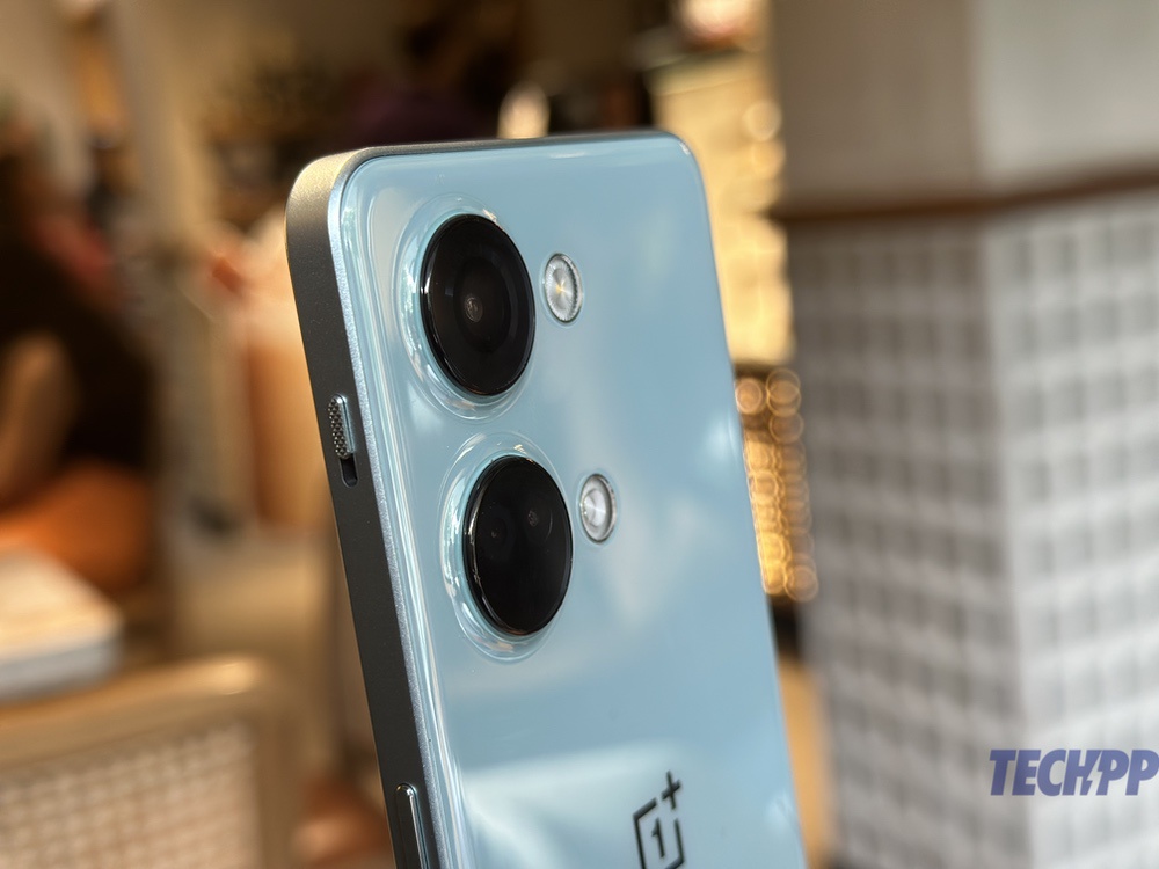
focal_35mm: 48
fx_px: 1607
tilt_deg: -9.2
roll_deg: +6.9
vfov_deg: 30.3
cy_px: 434
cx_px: 580
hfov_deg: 39.7
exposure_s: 1/100
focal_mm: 6.86
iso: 100
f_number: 1.78
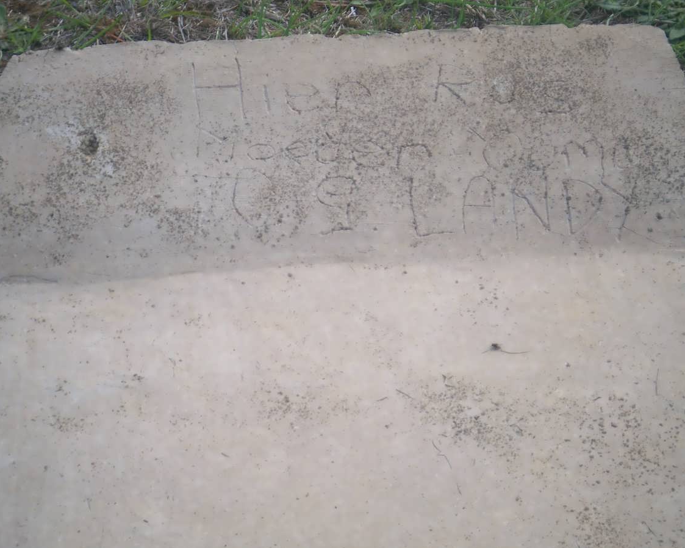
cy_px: 275
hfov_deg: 16.2
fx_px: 2412
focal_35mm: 119
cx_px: 335
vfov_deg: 13.0
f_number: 4.4
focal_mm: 18.9
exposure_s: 1/200
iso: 64
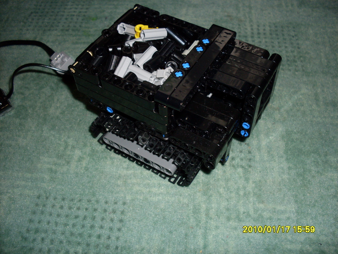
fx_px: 371
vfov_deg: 37.7
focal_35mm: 38
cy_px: 127
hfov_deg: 49.0
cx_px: 169
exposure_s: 1/45
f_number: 2.8
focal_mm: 6.3
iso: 100
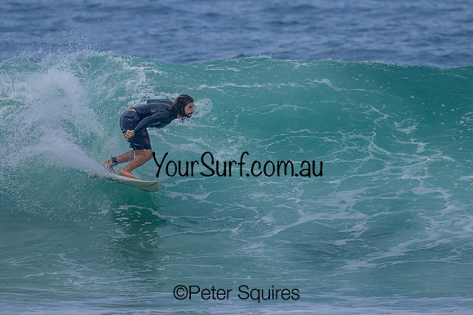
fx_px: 14149
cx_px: 222
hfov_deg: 1.9
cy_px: 109
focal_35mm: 1077
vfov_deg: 1.3
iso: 640
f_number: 11
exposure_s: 1/2000
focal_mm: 800
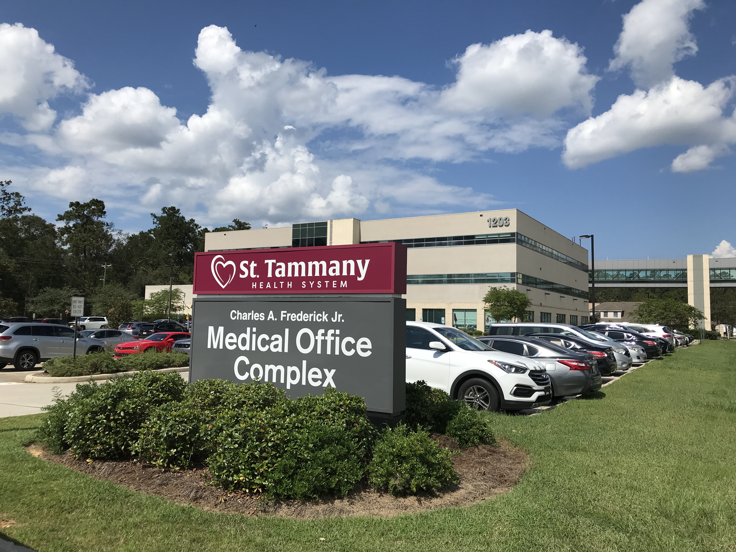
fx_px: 595
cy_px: 276
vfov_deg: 49.7
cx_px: 368
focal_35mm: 28
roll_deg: -1.7
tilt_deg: +5.5
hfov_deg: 63.4
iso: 20
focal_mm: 3.99
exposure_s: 1/4167
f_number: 1.8
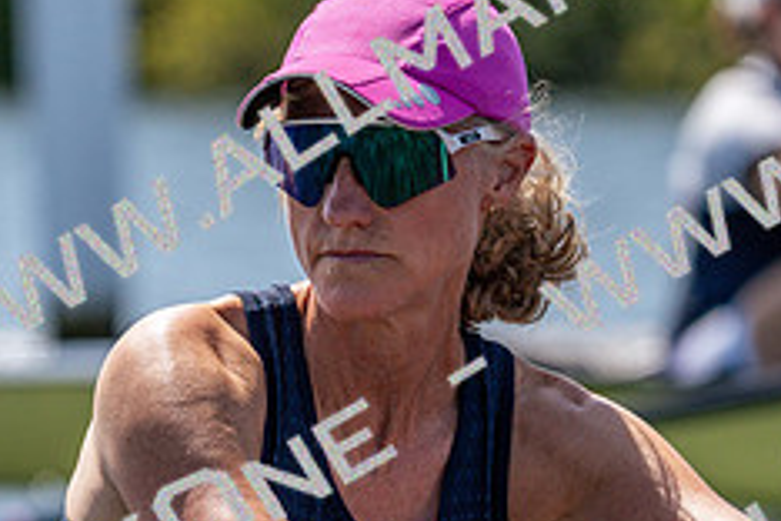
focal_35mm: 688
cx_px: 297
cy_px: 389
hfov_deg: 3.0
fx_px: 14925
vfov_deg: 2.0
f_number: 5.6
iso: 320
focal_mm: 277
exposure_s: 1/2000
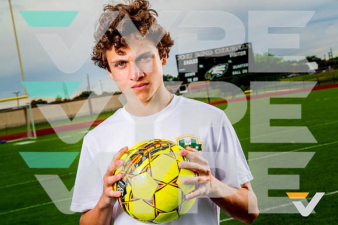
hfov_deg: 28.8
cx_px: 169
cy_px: 112
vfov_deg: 19.5
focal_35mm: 70
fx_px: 657
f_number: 11
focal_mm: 70
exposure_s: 1/125
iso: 100
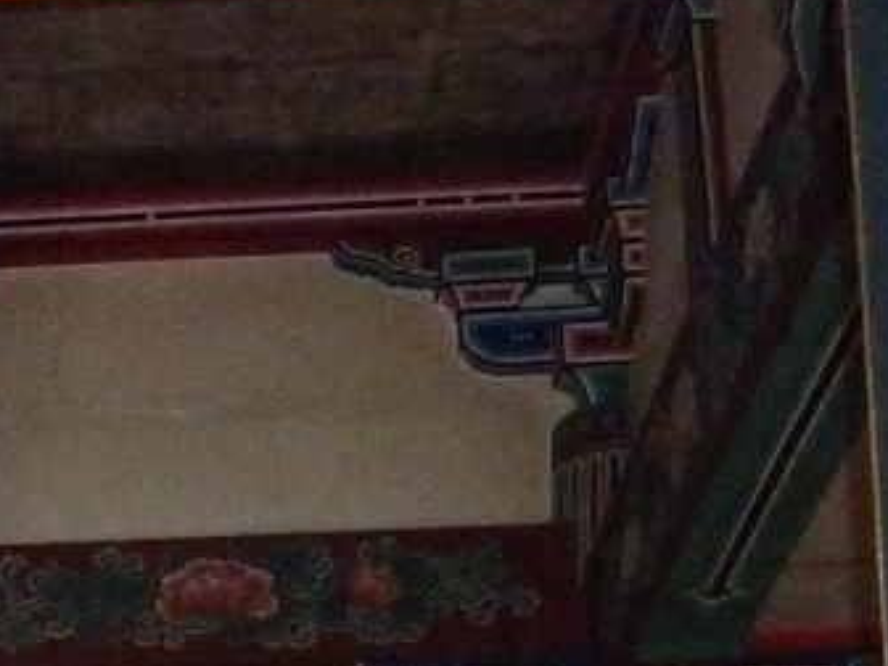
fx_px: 3053
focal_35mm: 119
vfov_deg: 11.2
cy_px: 1382
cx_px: -407
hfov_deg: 15.4
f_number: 3.3
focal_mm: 4.1
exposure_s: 1/30
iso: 640
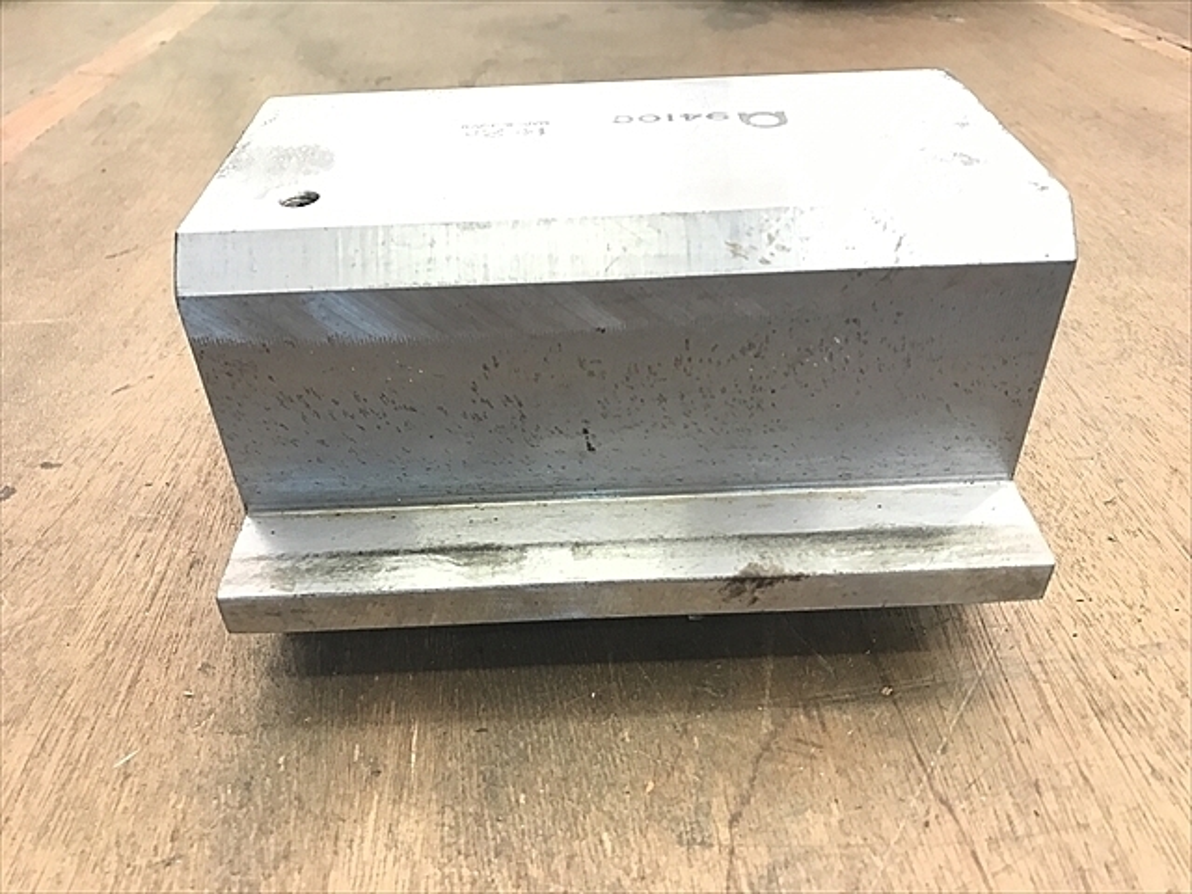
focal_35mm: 28
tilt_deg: -32.8
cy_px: 447
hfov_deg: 63.4
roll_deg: +2.1
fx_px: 964
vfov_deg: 49.7
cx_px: 596
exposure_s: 1/20
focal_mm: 3.99
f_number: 1.8
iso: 40
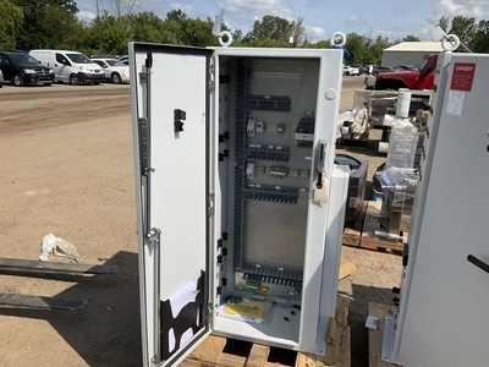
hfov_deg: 61.7
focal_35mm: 29
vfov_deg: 48.2
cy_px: 184
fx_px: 410
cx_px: 244
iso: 25
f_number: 1.8
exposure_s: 1/2959
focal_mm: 3
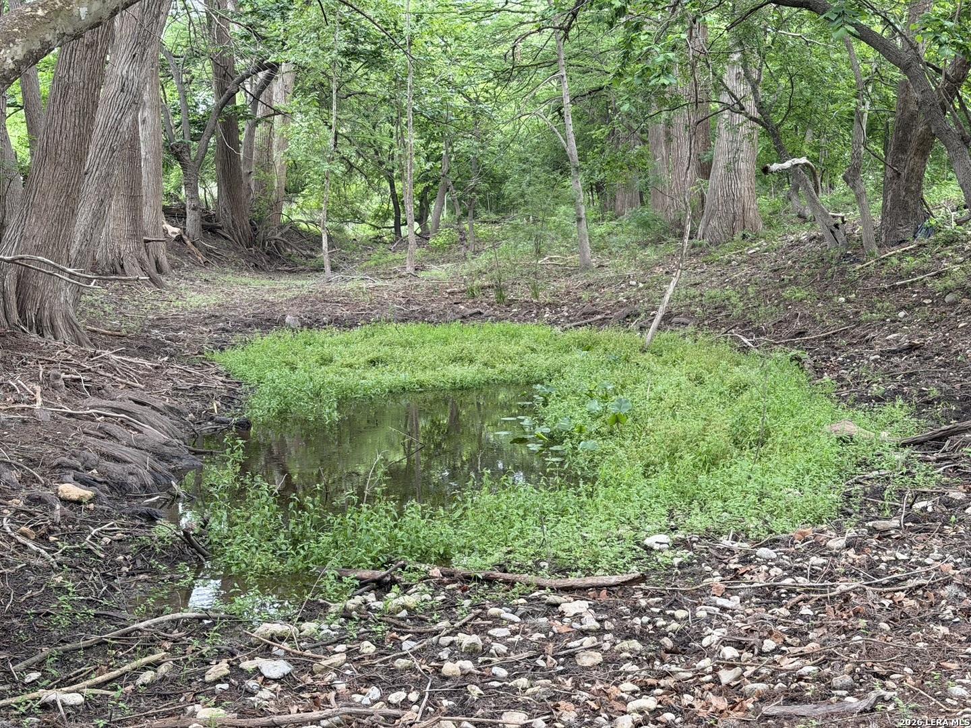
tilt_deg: -6.4
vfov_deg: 30.3
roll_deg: +1.2
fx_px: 1346
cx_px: 486
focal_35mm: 48
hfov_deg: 39.7
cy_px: 364
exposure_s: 1/133
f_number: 1.78
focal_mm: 6.76
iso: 50
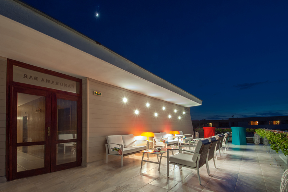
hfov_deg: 104.3
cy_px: 96
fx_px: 112
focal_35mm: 14
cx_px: 144
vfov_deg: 81.1
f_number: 16
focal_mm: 14
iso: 200
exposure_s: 6
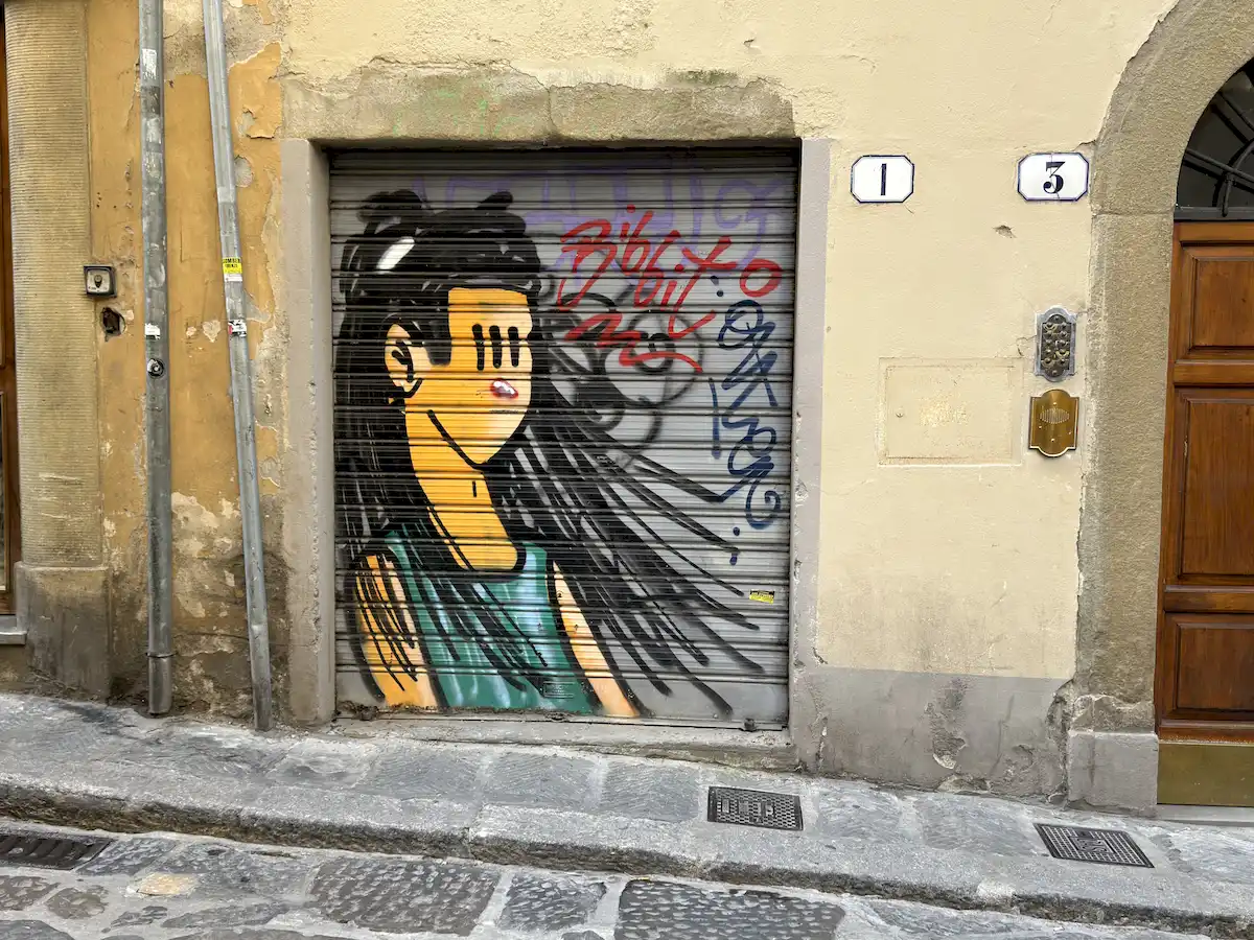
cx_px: 627
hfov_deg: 50.1
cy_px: 470
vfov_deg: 38.7
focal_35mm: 37
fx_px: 1340
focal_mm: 6.76
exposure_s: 1/121
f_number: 1.78
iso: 64
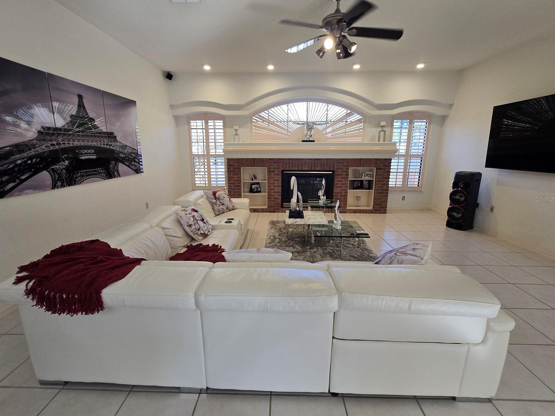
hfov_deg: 102.1
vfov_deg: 85.6
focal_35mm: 14
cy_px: 198
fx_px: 224
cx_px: 272
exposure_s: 1/120
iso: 80
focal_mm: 2.2
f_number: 2.2
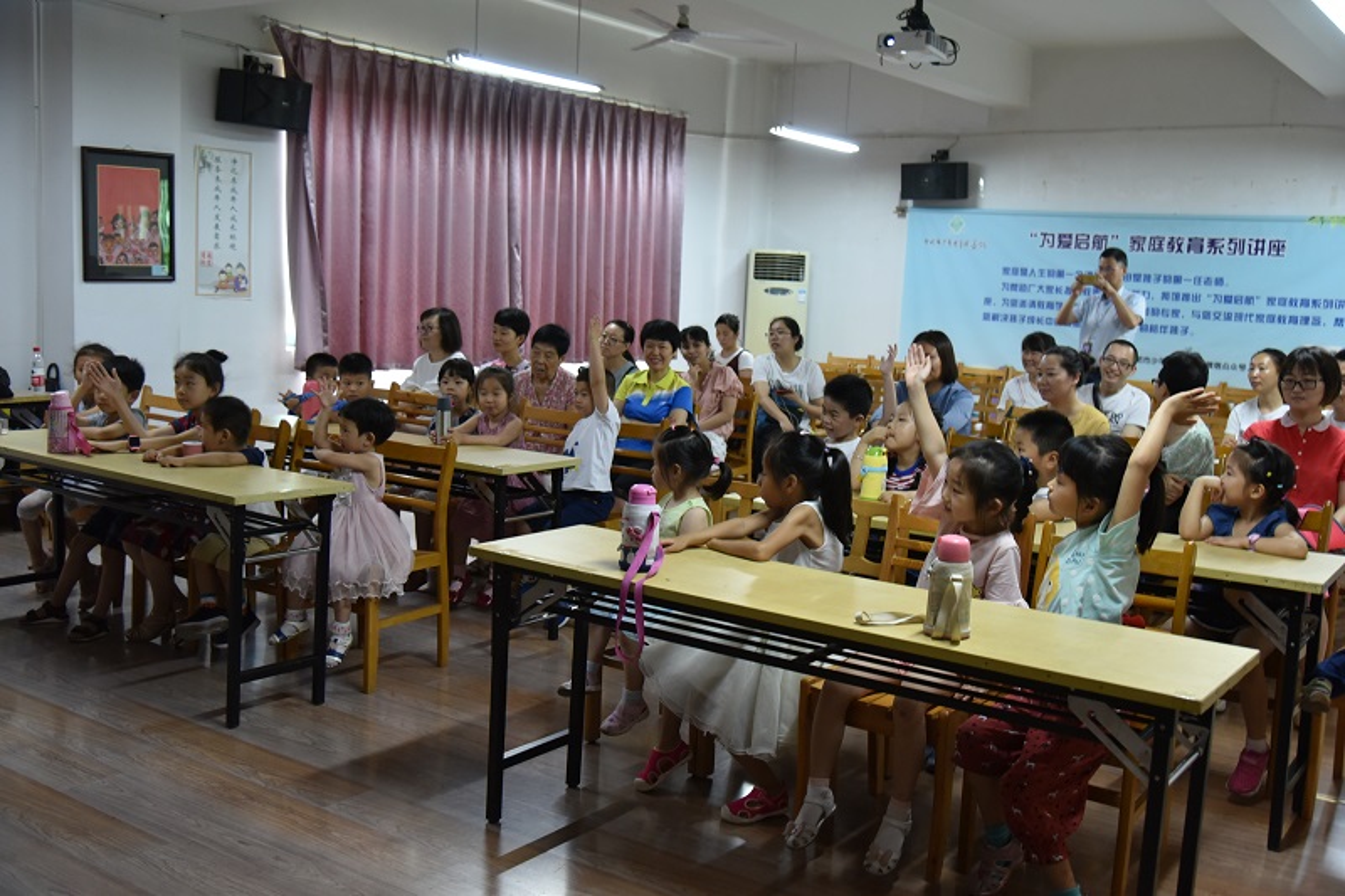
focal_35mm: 35
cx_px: 672
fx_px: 1307
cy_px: 448
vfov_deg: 37.8
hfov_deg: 54.4
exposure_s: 1/60
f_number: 4
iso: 2000
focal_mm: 35
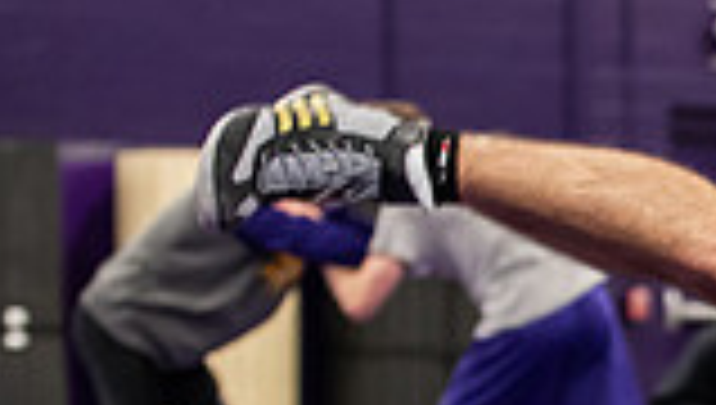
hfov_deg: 7.8
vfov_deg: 4.5
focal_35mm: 267
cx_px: 1211
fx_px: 5077
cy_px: 637
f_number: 3.2
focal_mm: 70
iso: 2000
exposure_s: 1/250
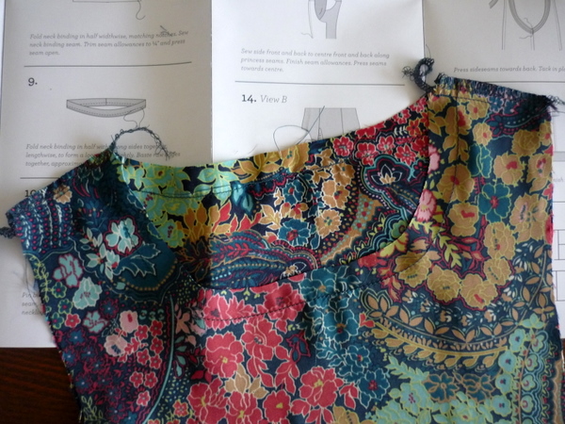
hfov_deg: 55.4
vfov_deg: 42.9
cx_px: 282
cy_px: 212
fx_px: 539
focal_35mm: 33
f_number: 2.8
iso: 320
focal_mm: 5.5
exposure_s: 1/30
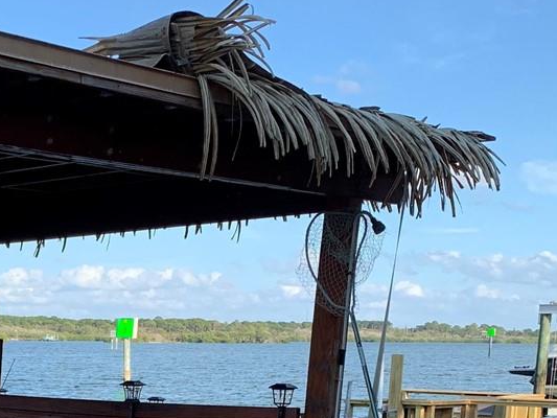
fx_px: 1255
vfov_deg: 17.3
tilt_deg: -12.9
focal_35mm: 78
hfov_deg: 23.9
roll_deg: -0.7
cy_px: 599
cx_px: -7
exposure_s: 1/928
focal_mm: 4.25
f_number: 1.8
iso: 25
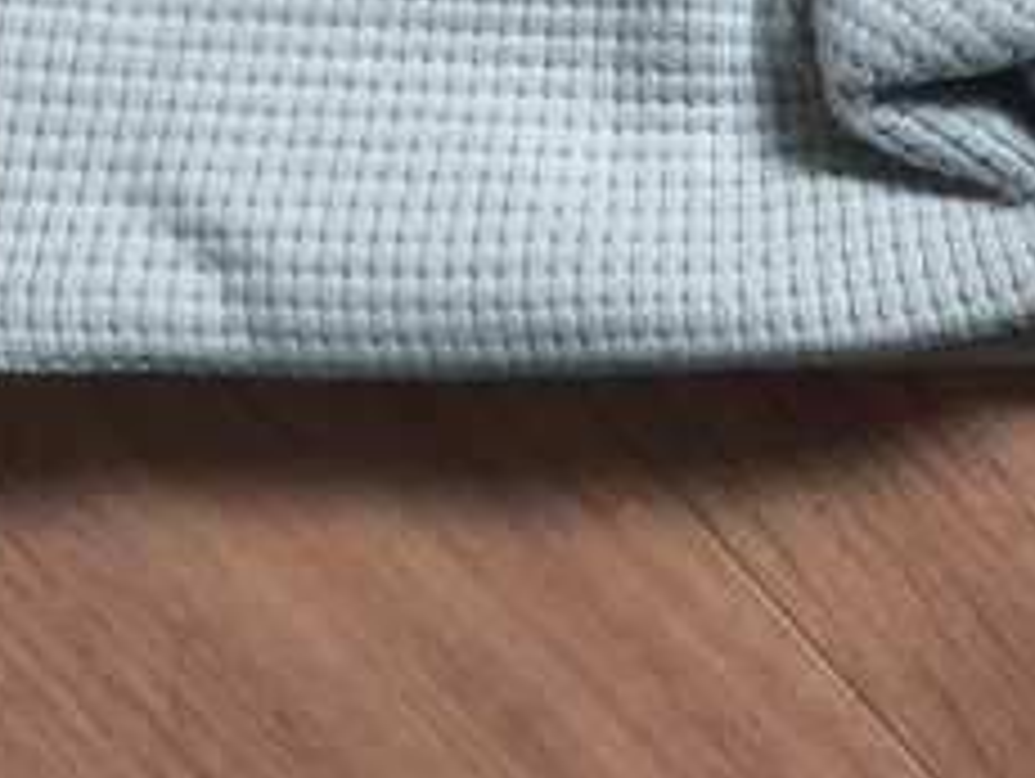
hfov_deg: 28.0
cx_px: 1184
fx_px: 1856
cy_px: 29
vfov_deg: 22.9
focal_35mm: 62
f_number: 1.6
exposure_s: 1/50
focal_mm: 6.57
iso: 640
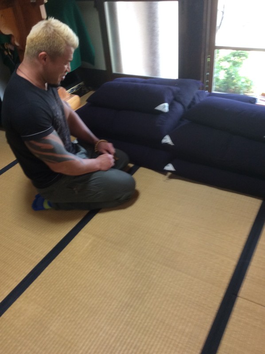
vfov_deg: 56.9
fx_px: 327
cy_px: 177
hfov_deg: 44.1
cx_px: 132
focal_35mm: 32
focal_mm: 3.3
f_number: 2.4
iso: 80
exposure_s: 1/24
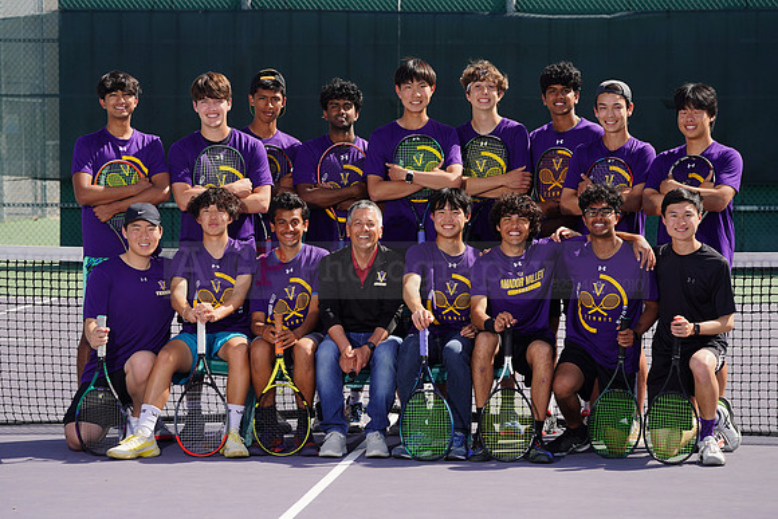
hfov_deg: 13.3
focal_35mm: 154
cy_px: 260
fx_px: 3329
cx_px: 389
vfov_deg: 8.9
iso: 100
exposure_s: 1/250
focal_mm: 154
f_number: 9
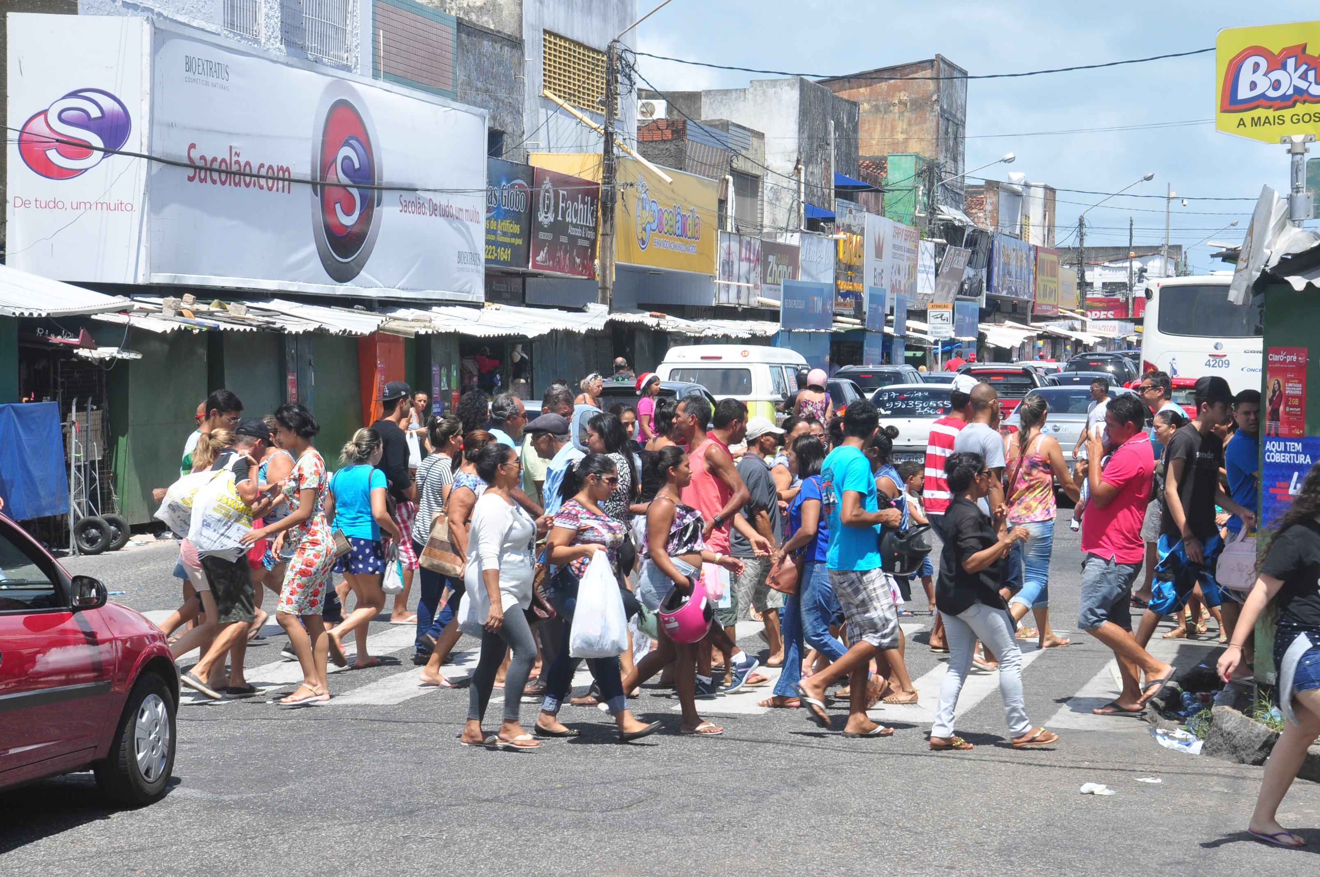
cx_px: 660
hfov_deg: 23.4
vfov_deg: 15.7
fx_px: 3186
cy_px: 438
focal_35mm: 87
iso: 400
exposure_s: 1/250
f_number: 14
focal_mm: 58
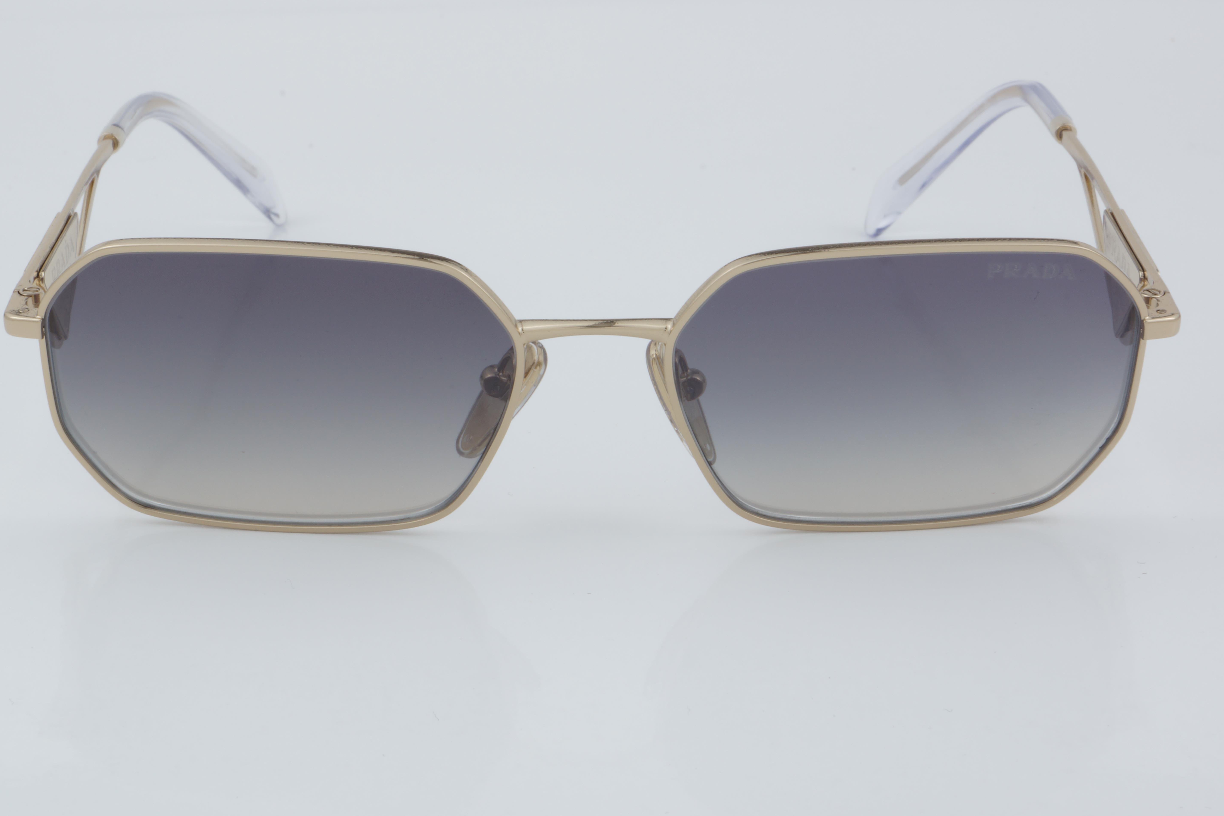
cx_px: 593
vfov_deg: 15.8
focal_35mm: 87
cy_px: 420
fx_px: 2942
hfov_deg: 23.5
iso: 100
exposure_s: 1/4
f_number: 32
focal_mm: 55
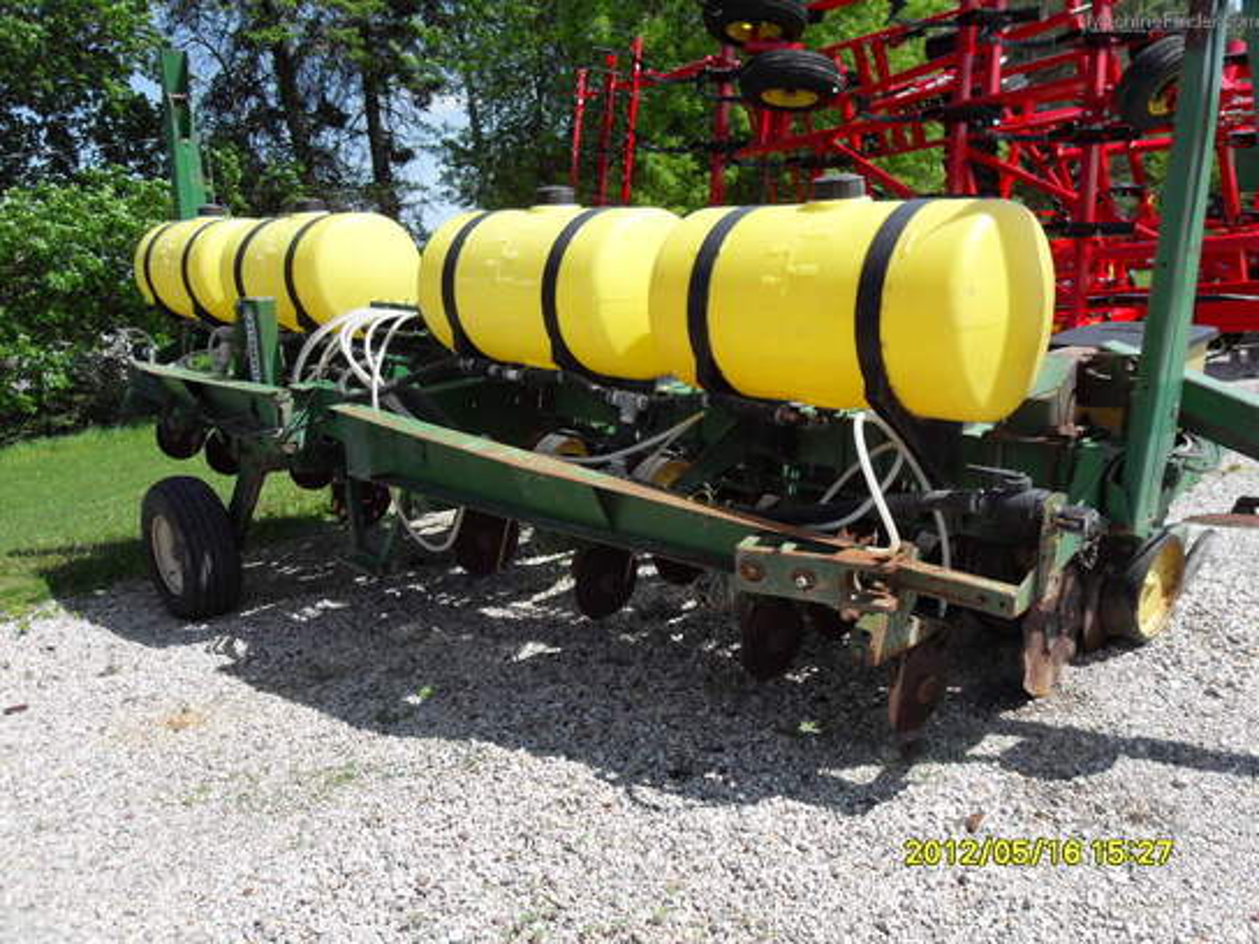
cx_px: 630
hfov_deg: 63.4
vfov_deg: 49.7
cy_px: 472
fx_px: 1018
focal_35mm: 28
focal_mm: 6
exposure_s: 1/1000
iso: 80
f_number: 2.8
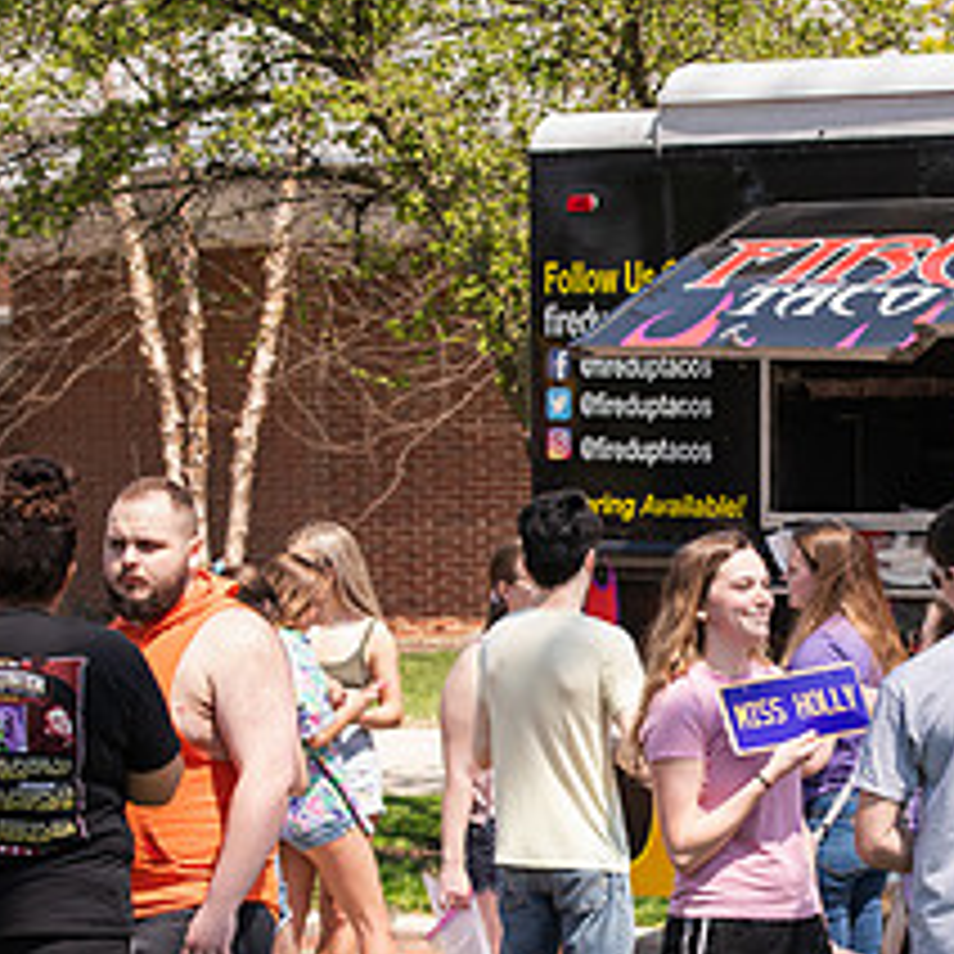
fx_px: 5082
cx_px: 850
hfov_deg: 10.7
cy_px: 731
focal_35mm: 163
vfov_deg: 10.7
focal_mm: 70
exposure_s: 1/400
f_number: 5
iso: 160
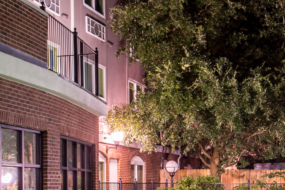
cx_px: 197
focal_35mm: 78
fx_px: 618
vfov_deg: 16.2
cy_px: 276
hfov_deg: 25.8
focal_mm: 24
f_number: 5.6
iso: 100
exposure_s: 1.3
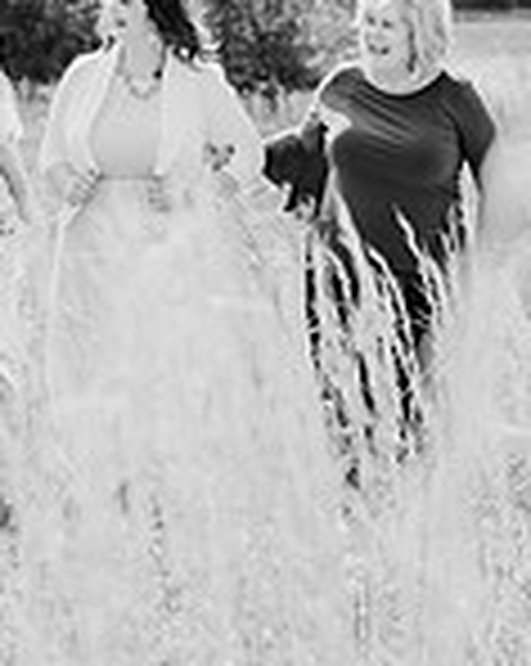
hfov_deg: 8.3
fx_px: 3622
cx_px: -36
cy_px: 25
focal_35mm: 184
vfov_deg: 10.4
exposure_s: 1/1000
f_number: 2.8
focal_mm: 50
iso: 100
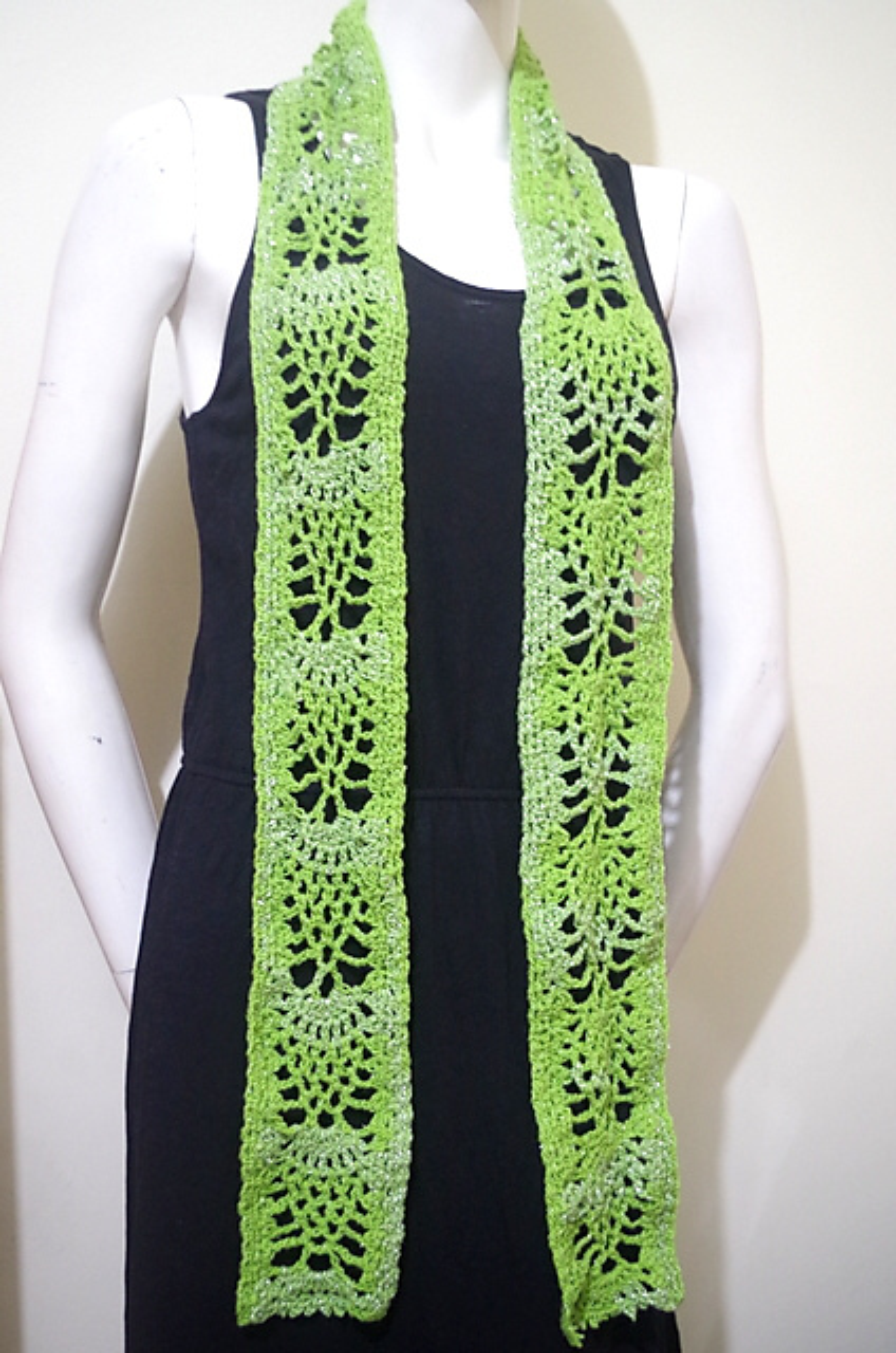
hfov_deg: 31.8
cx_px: 448
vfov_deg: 46.5
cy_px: 676
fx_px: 1575
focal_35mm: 42
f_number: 4
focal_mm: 28.13
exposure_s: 1/5
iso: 1600
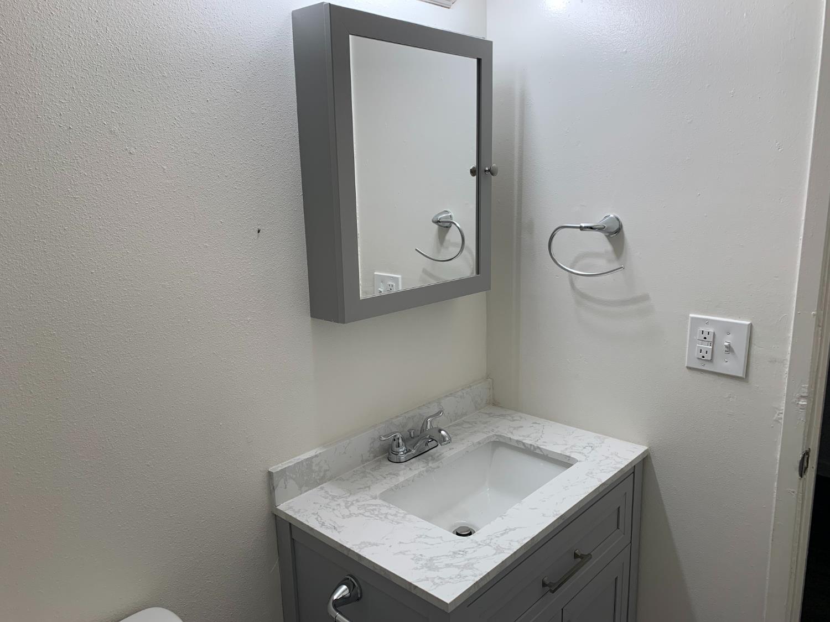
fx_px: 623
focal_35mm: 26
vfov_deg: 53.1
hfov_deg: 67.3
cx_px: 415
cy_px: 311
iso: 64
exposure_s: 1/120
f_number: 1.8
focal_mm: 4.25
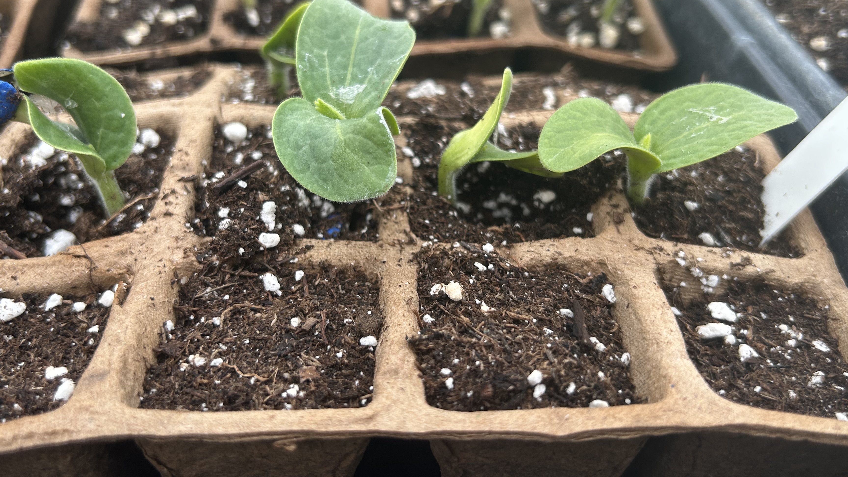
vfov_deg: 35.5
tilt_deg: -39.3
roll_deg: -3.8
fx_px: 742
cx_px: 420
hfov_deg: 59.5
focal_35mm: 33
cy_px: 189
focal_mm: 5.7
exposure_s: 1/167
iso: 40
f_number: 1.5
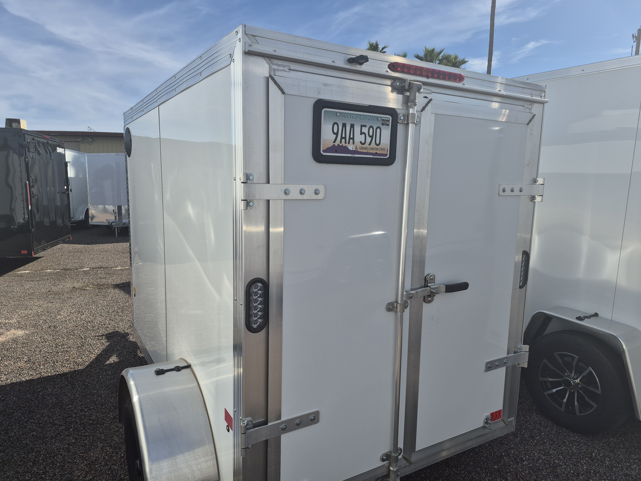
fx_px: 426
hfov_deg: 73.9
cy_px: 240
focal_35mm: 23
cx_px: 320
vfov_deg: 58.9
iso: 80
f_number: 1.8
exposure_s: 1/7696
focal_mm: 5.4
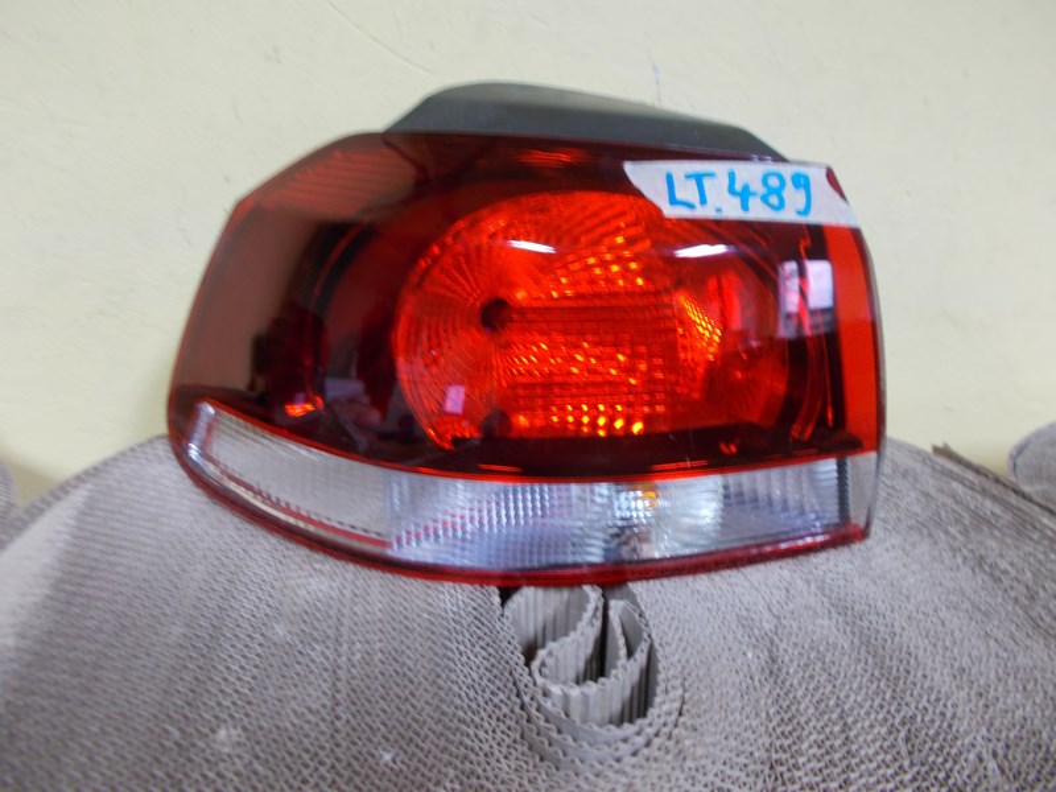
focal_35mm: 26
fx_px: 793
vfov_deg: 53.1
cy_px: 396
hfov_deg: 67.3
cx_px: 528
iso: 200
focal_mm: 4.6
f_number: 3.2
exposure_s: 1/3
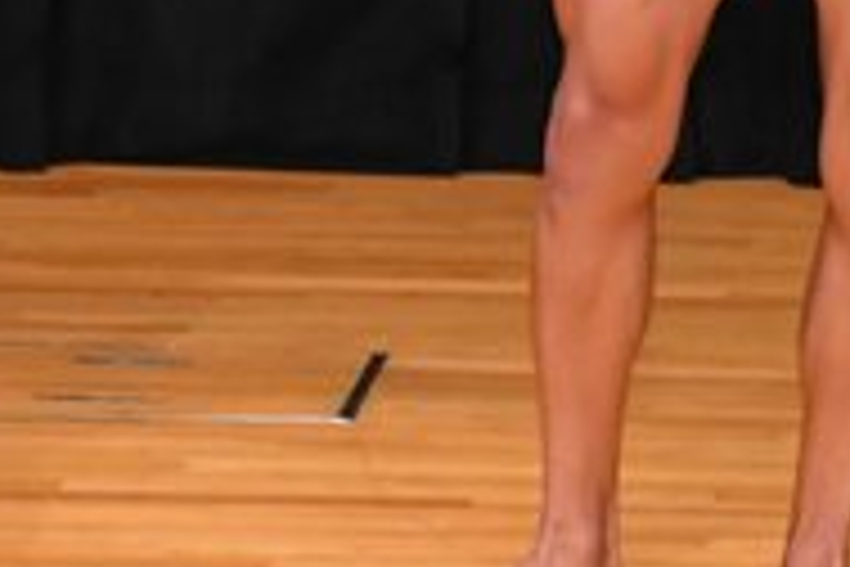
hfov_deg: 1.9
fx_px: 26206
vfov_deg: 1.2
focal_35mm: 1110
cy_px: -414
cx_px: -61
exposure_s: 1/400
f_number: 5.6
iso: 4000
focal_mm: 180
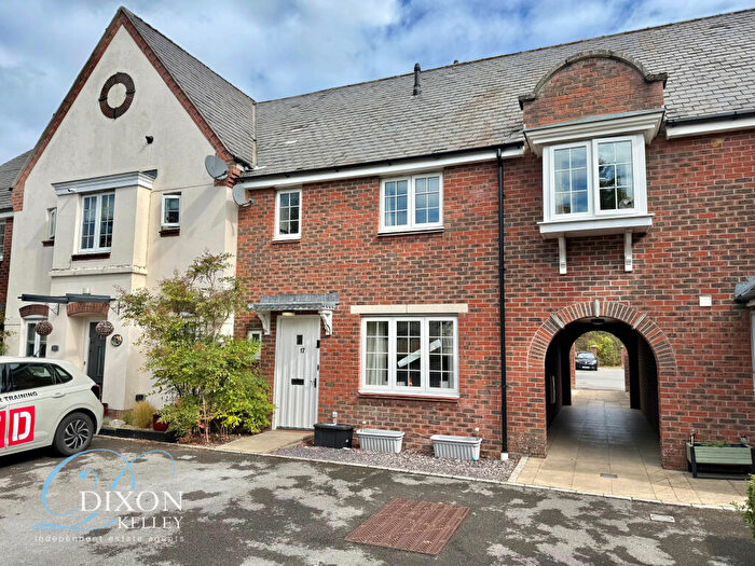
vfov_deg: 56.8
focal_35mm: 24
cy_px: 283
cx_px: 378
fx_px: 523
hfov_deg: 71.6
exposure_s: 1/3425
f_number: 1.78
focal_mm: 6.76
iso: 80
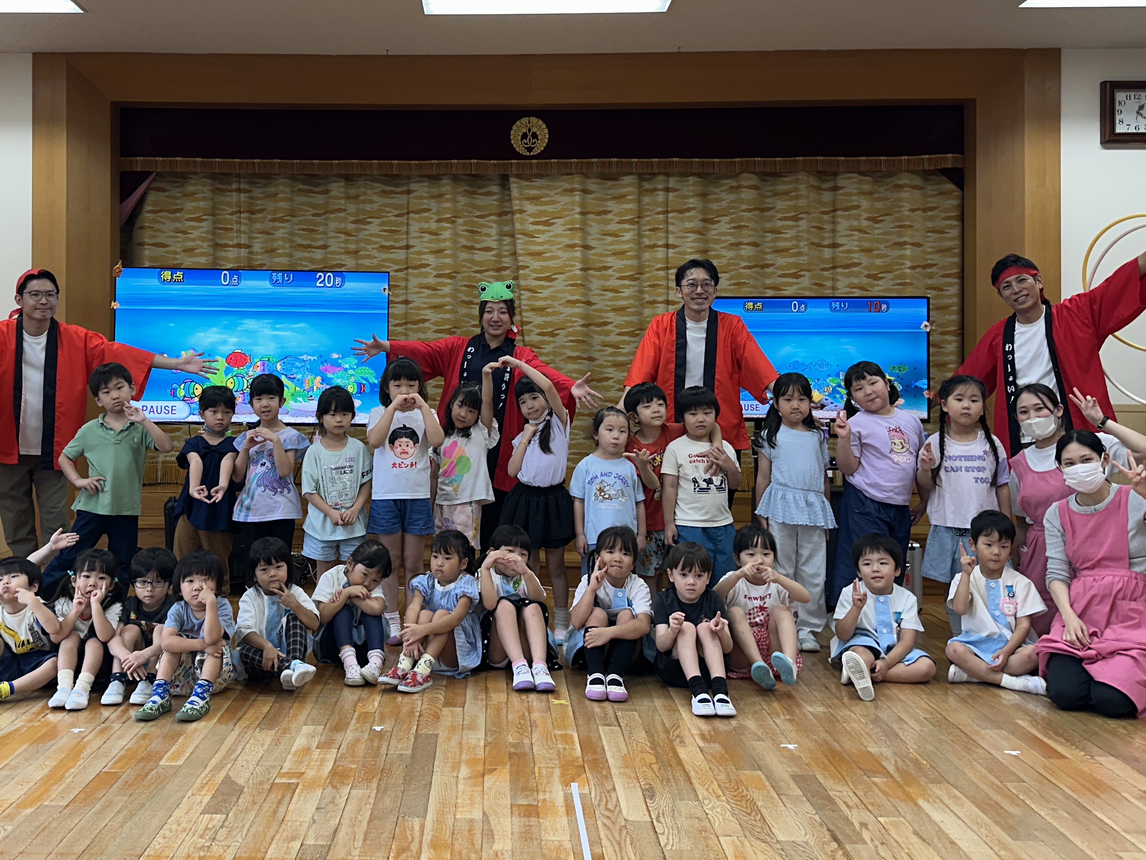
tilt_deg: +1.1
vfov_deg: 38.5
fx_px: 1225
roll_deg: -0.2
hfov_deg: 49.7
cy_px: 336
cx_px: 436
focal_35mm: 37
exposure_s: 1/120
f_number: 1.78
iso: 160
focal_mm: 6.86
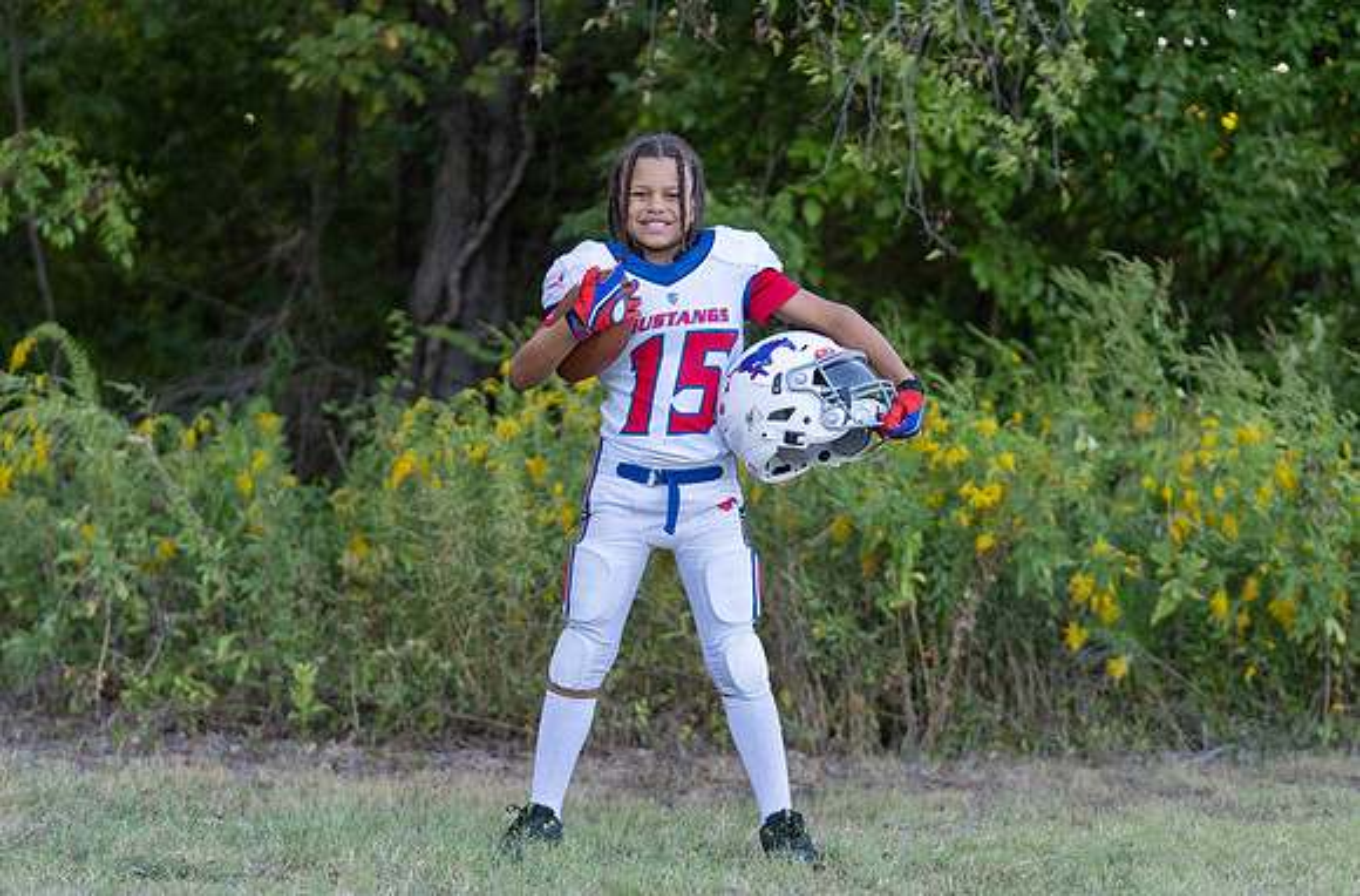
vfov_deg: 15.5
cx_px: 654
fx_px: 3297
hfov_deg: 23.3
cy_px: 481
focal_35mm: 88
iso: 250
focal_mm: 80
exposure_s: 1/320
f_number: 2.8
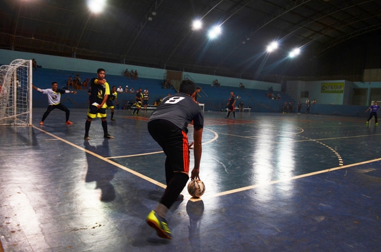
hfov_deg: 67.5
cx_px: 190
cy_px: 126
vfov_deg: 47.7
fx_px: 285
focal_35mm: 27
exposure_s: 1/50
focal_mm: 18
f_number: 5
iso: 400
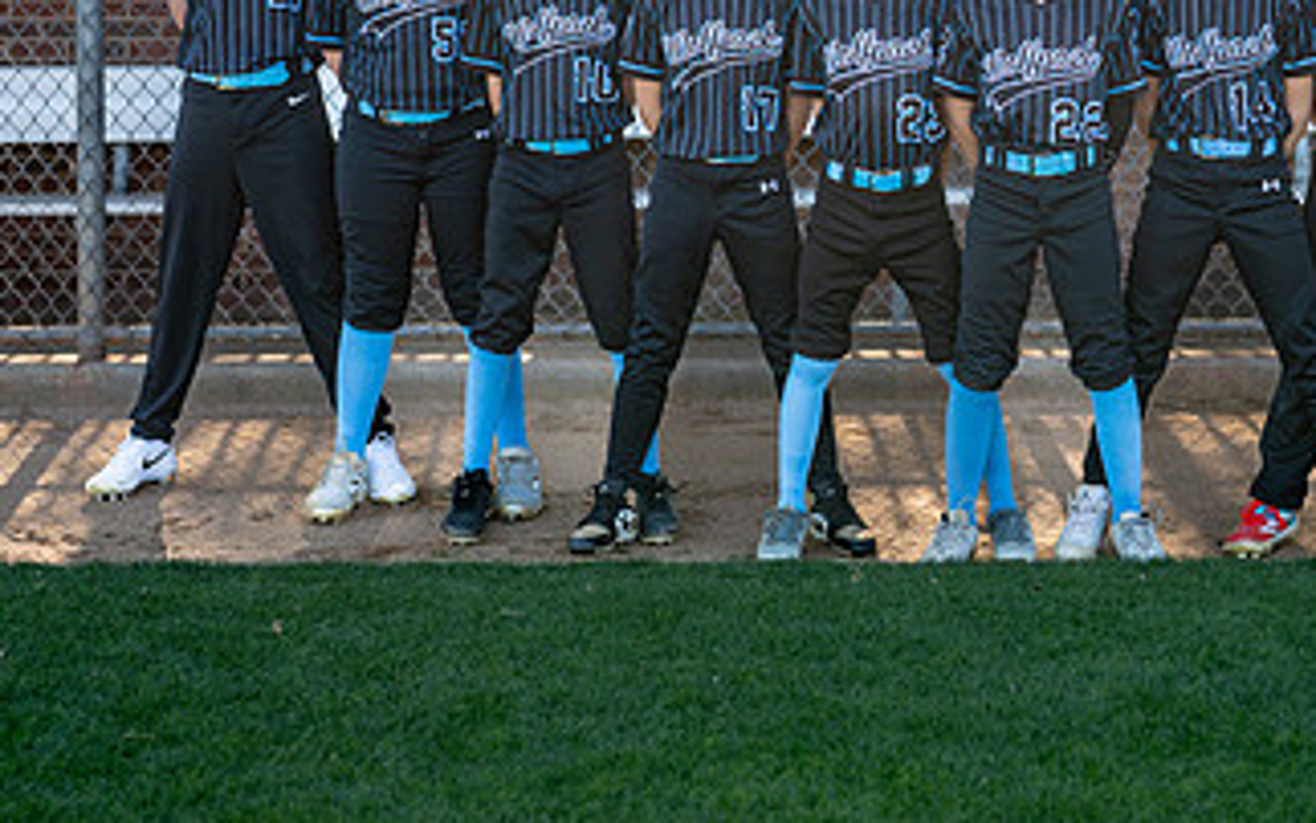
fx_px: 3480
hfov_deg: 21.3
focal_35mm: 97
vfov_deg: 13.4
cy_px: 150
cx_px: 964
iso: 125
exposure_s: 1/800
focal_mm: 50
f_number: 2.5
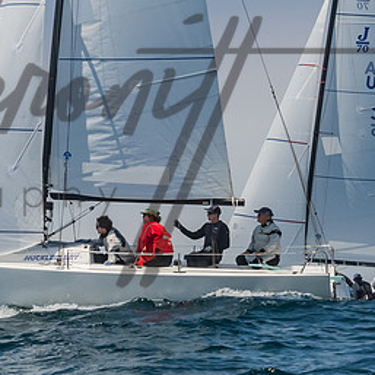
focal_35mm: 246
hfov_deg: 7.1
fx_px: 3015
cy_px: 119
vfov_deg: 7.1
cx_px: 134
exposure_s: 1/1000
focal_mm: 70
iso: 640
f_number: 14
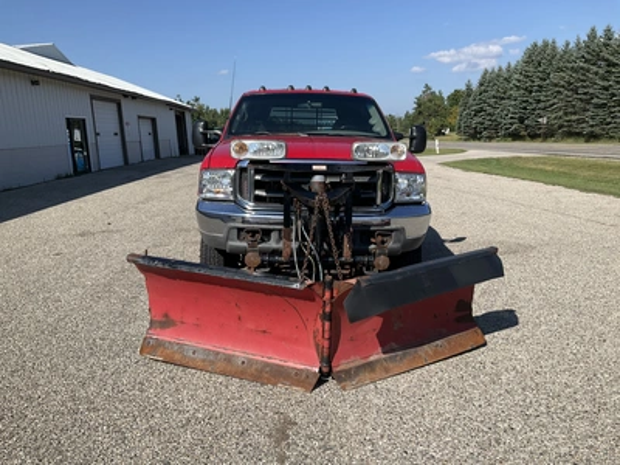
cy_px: 232
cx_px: 310
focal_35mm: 29
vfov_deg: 48.2
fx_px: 519
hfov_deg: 61.7
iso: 25
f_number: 1.8
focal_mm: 3
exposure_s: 1/2058
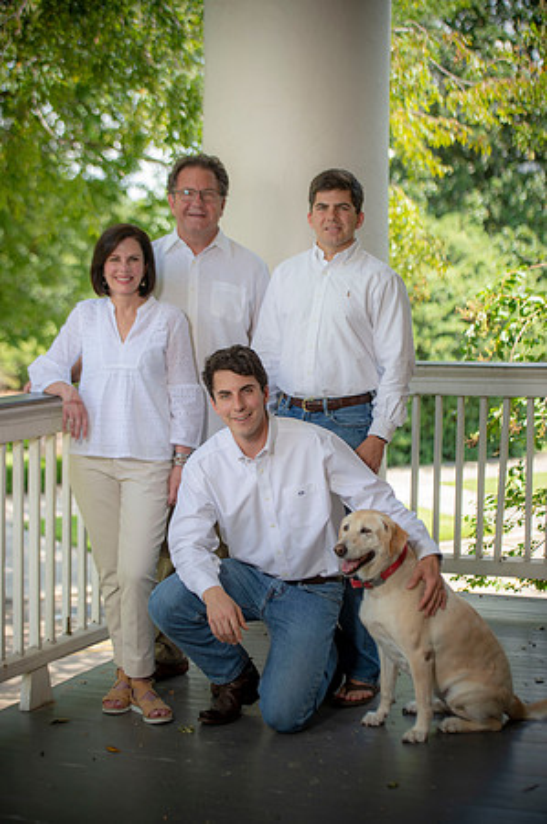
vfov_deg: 28.9
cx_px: 274
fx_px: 1599
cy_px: 412
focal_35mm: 70
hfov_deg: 19.4
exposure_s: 1/250
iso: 100
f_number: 3.2
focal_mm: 70
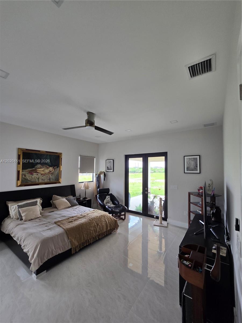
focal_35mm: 13
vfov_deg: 106.2
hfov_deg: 89.9
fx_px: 121
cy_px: 162
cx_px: 121
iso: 100
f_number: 2.2
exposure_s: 1/100
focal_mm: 2.2
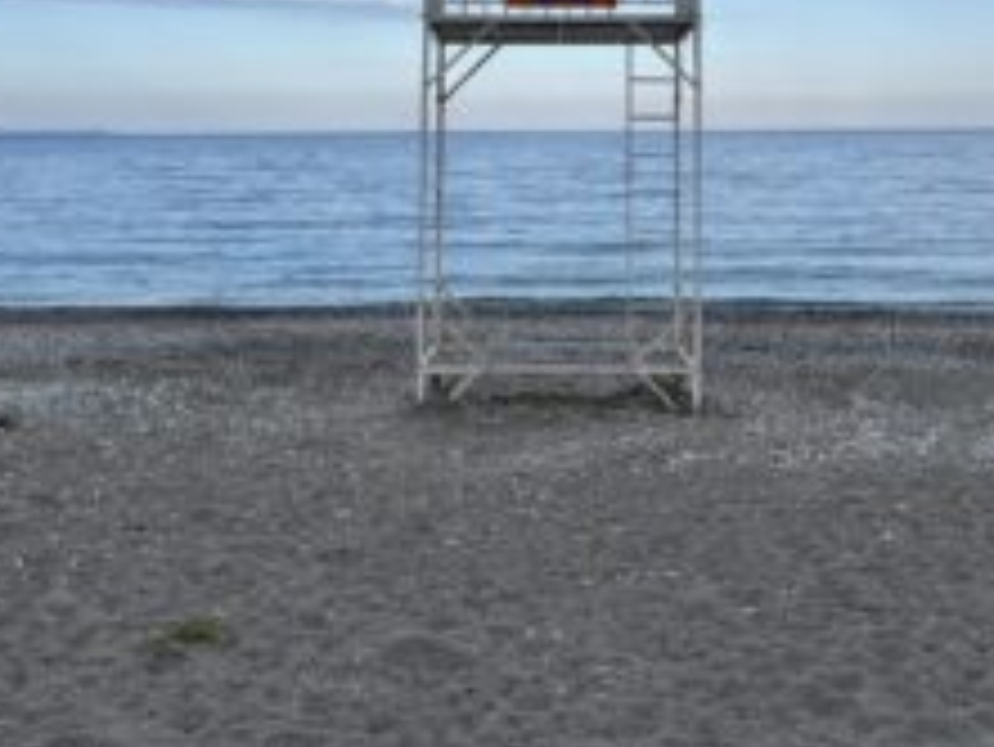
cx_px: 544
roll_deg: +0.3
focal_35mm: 47
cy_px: 108
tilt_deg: +0.9
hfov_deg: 40.4
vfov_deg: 29.9
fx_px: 1350
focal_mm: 5.7
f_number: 1.5
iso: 50
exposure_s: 1/2915
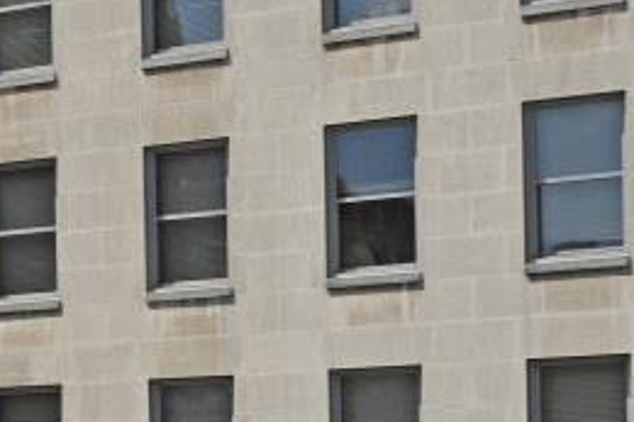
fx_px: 3045
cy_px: 522
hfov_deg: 10.1
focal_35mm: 173
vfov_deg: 7.8
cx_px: -966
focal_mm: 30
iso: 100
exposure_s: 1/400
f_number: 7.1
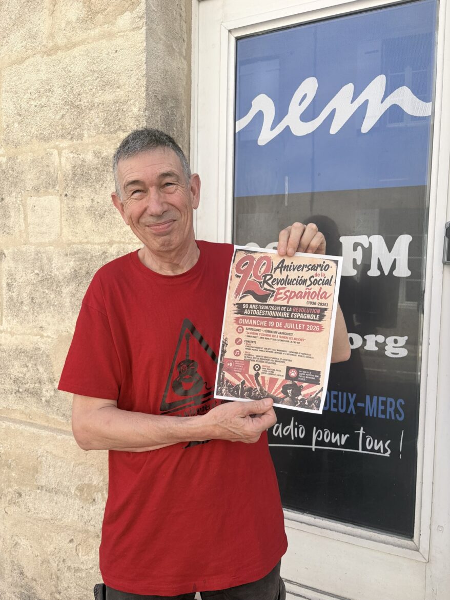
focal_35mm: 26
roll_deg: -1.5
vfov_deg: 67.3
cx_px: 225
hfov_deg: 53.1
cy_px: 300
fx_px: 450
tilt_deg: -2.6
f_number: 1.6
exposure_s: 1/830
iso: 50
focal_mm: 5.96
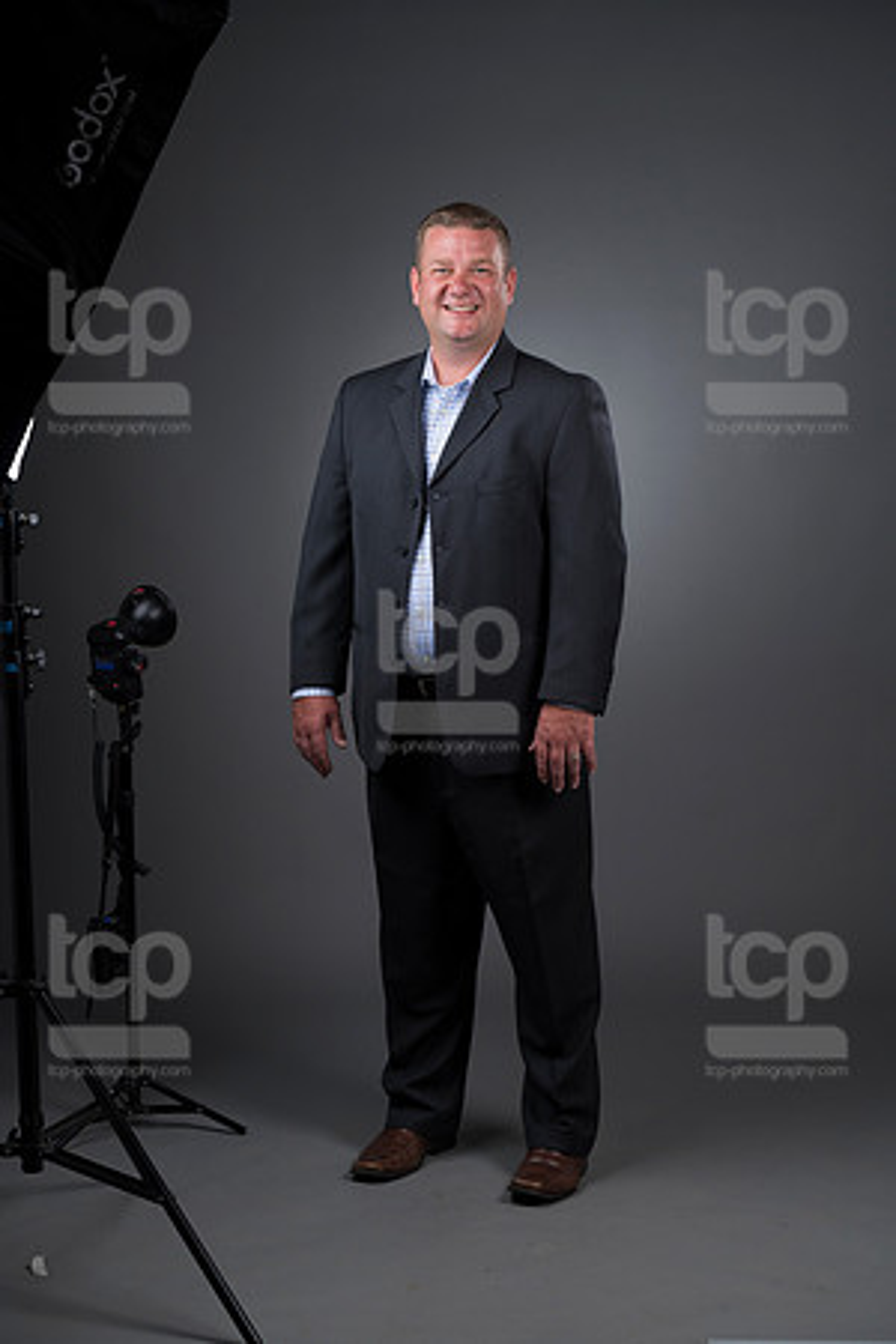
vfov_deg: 24.8
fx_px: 3061
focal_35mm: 82
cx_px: 448
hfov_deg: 16.7
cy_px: 672
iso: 160
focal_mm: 82
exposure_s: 1/250
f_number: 5.6
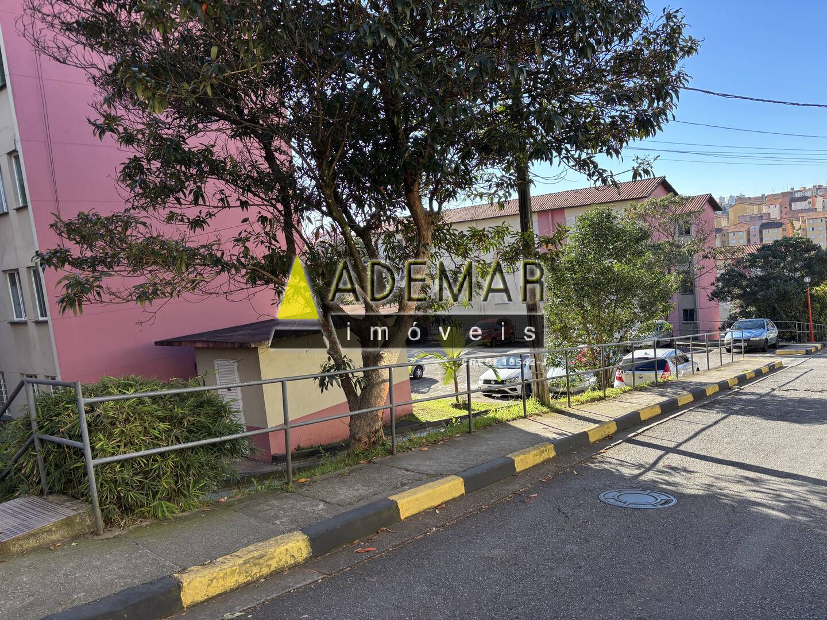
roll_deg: +6.3
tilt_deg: -7.0
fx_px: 621
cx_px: 414
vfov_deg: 53.1
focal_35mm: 26
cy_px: 310
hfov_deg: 67.3
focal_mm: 5.96
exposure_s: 1/520
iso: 50
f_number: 1.6
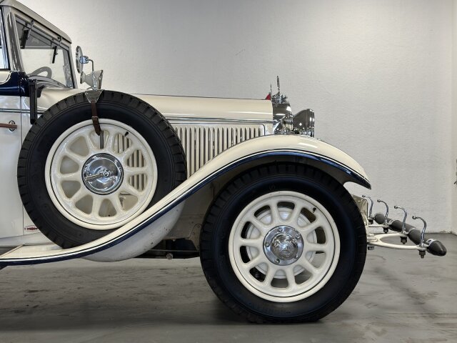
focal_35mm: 48
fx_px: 634
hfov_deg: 39.7
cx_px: 228
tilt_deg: -2.3
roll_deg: +0.5
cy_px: 172
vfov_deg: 30.3
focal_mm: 6.86
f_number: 1.78
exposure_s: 1/50
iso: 80
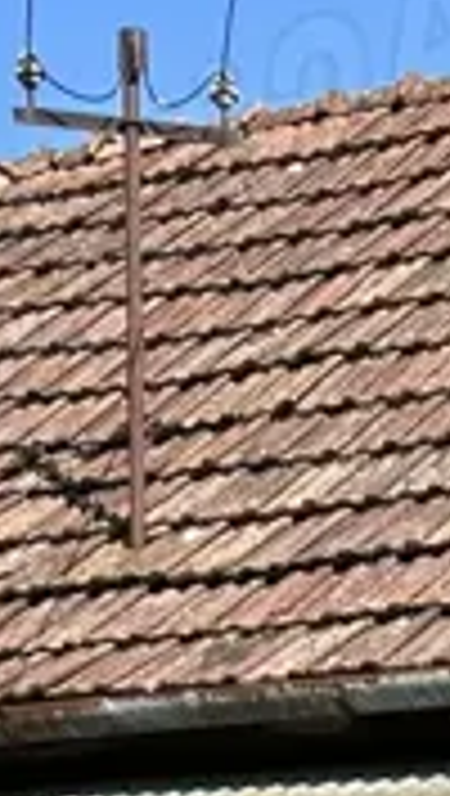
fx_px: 3383
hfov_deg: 7.4
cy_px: 1381
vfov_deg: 12.4
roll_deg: -0.6
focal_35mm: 160
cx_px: 801
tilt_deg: -0.2
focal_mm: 5.7
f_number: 1.5
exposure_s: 1/1972
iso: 50
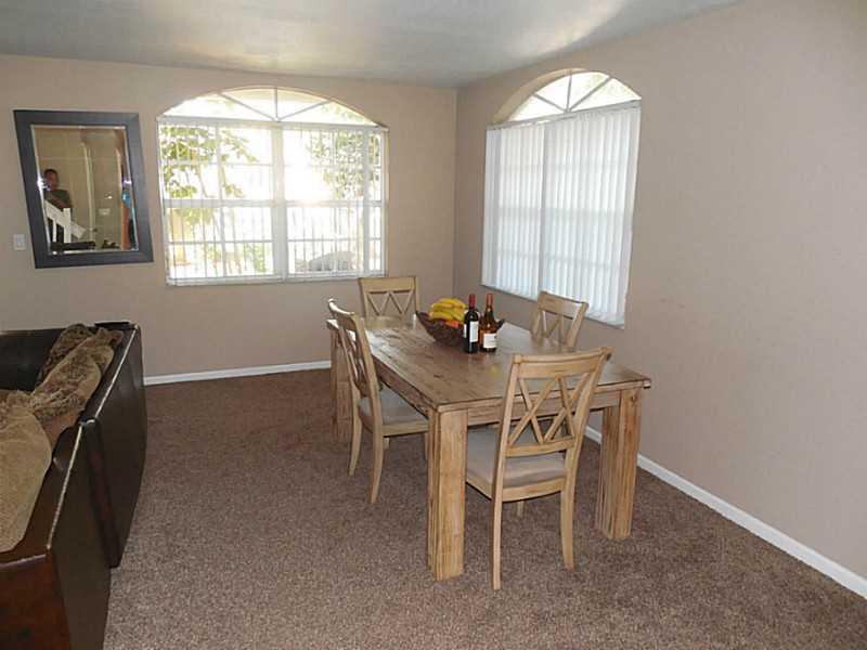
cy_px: 325
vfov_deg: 54.9
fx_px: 626
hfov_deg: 69.4
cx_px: 434
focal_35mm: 25
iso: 400
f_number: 3.3
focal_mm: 4.5
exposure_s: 1/25
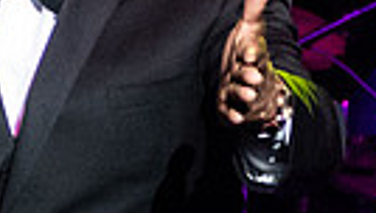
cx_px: 203
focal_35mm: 2236
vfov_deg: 0.5
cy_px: -11
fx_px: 22338
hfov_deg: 1.0
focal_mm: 200
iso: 3200
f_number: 4
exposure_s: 1/400
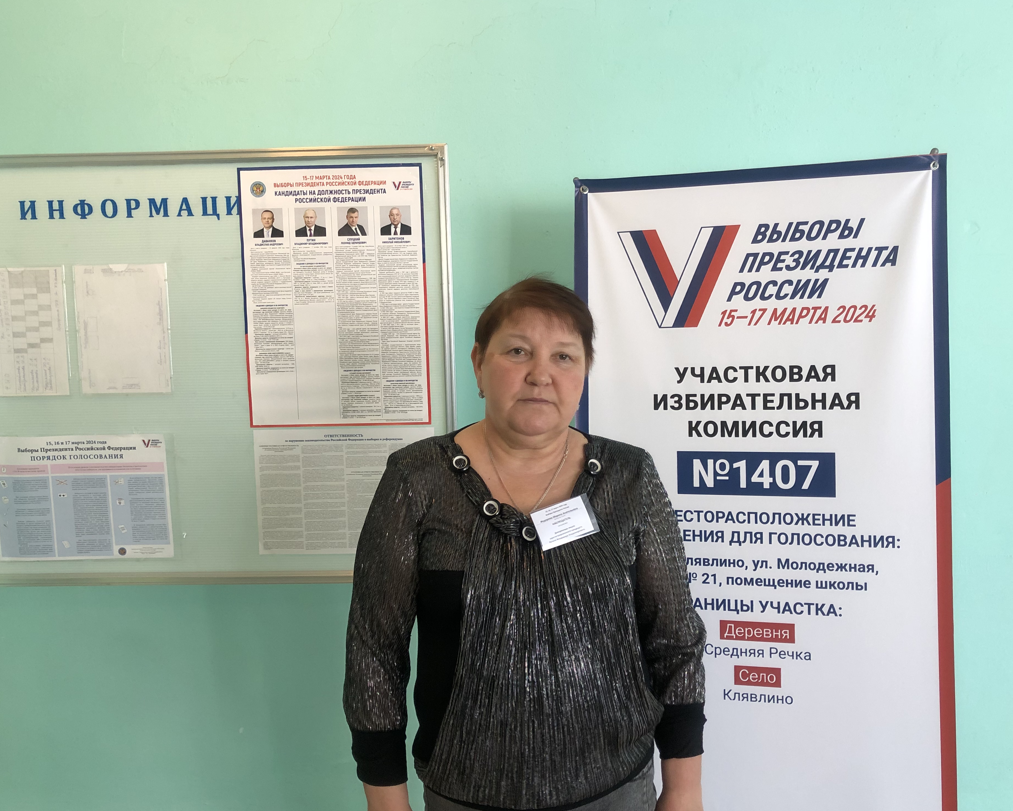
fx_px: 899
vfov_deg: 48.5
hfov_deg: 58.7
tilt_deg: -5.9
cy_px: 402
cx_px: 551
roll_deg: +0.6
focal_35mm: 30
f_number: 1.8
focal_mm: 3.99
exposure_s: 1/25
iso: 40
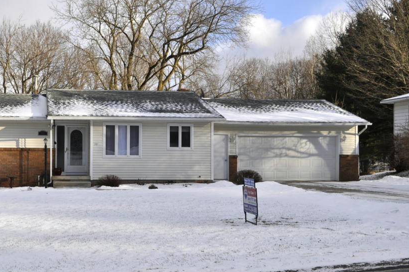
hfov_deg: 38.4
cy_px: 149
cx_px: 128
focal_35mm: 51
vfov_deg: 26.4
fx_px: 579
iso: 200
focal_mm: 24
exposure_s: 1/400
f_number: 10
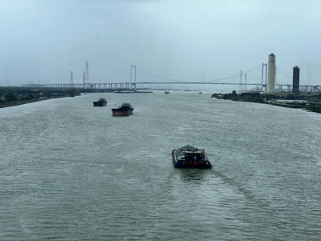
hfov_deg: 25.3
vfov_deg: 19.1
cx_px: 160
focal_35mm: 77
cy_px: 120
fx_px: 714
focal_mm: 9
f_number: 2.8
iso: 32
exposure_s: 1/219
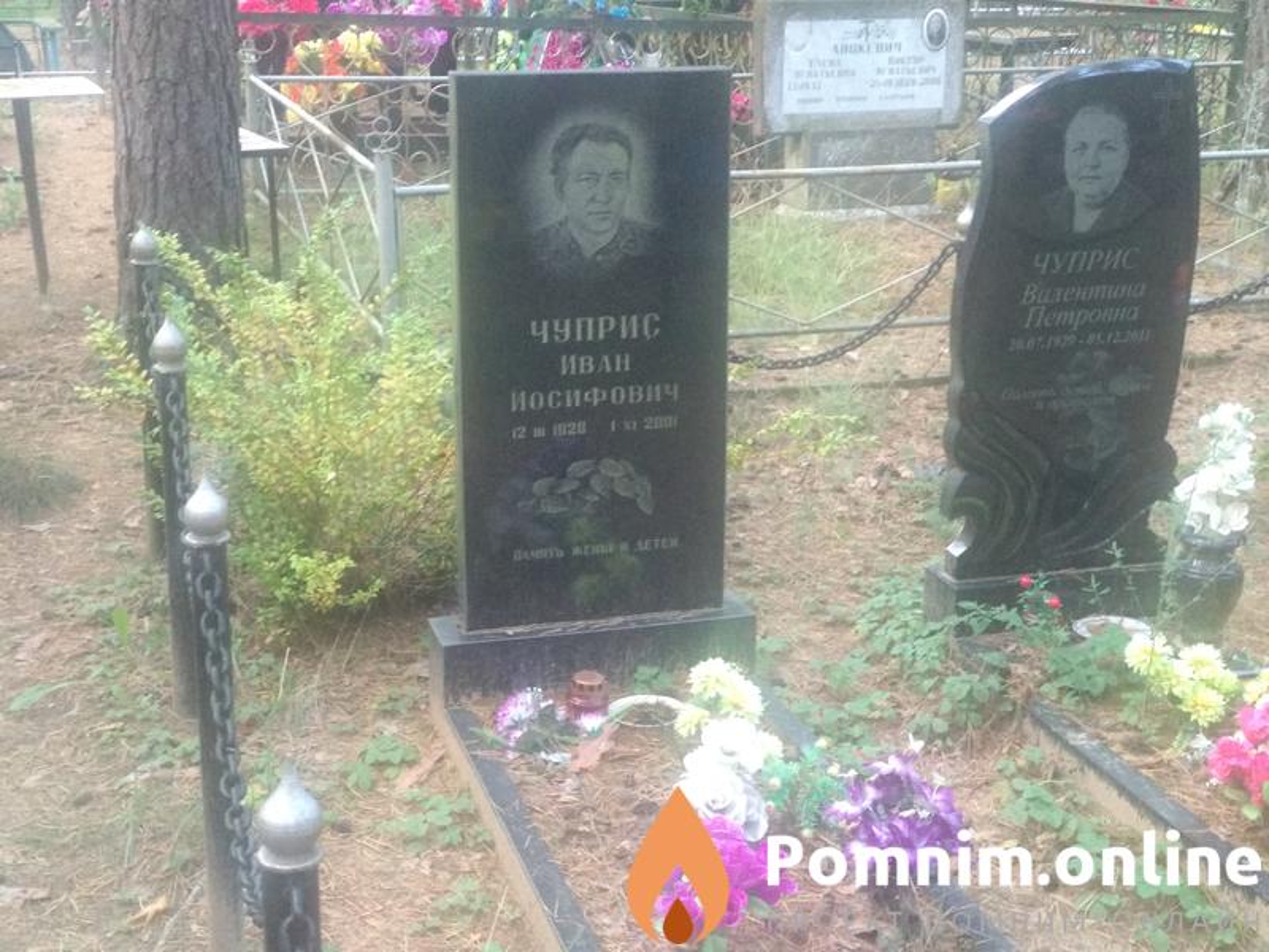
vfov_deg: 28.0
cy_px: 476
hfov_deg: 36.8
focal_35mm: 52
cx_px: 634
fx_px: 1906
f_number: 2.6
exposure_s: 1/30
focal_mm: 5.99
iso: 1000
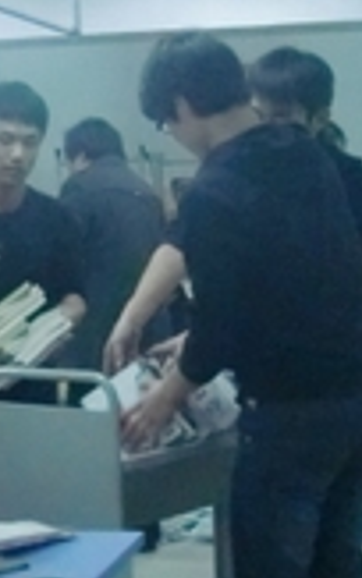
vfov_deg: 20.0
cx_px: 43
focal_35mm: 104
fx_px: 1640
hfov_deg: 12.5
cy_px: 278
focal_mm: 6.66
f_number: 3.9
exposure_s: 1/50
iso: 1600
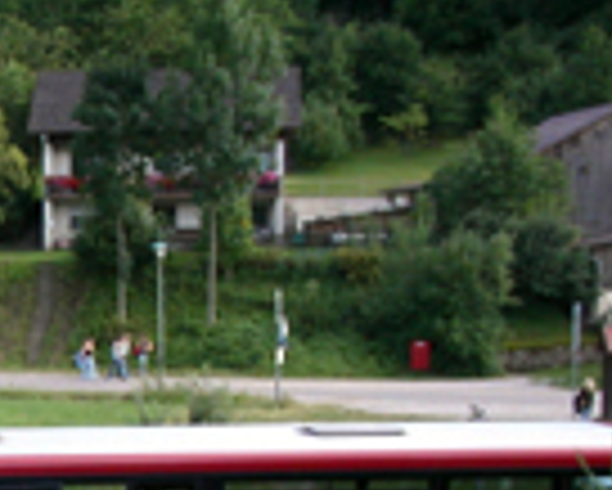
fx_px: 1994
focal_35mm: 110
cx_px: -187
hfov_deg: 16.5
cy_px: 625
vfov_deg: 13.5
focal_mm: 7.8
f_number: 8
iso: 100
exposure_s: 1/60
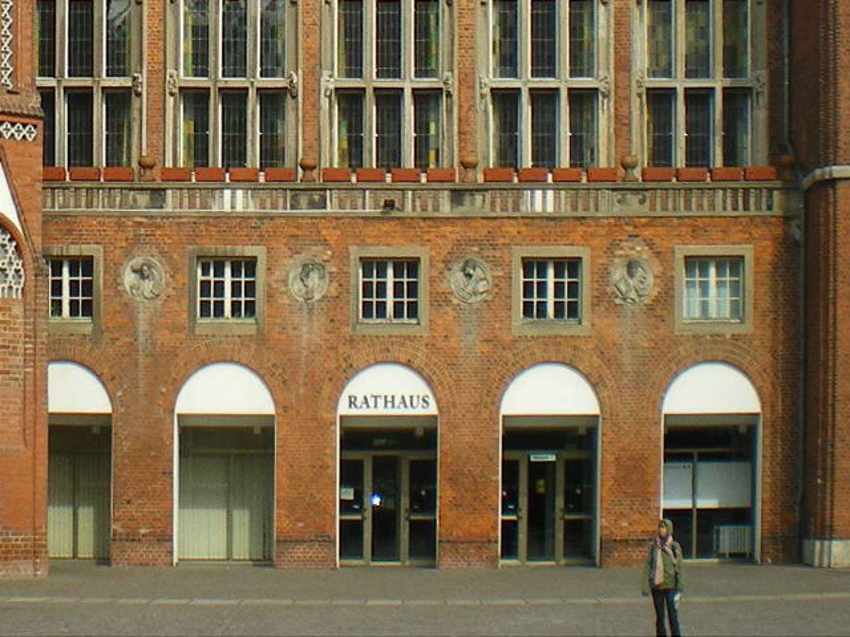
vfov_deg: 39.7
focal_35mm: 36
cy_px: 318
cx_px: 425
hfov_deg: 51.4
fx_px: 884
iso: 64
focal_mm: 6.3
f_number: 4.6
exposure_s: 1/500
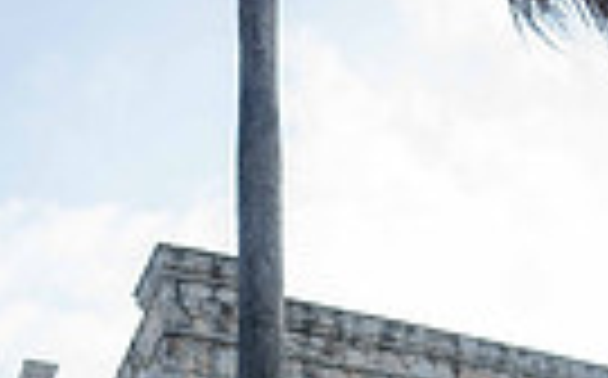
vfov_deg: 14.7
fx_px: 1125
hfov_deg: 30.2
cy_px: 814
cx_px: 338
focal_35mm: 68
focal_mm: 20
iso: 125
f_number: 2.8
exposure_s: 1/640
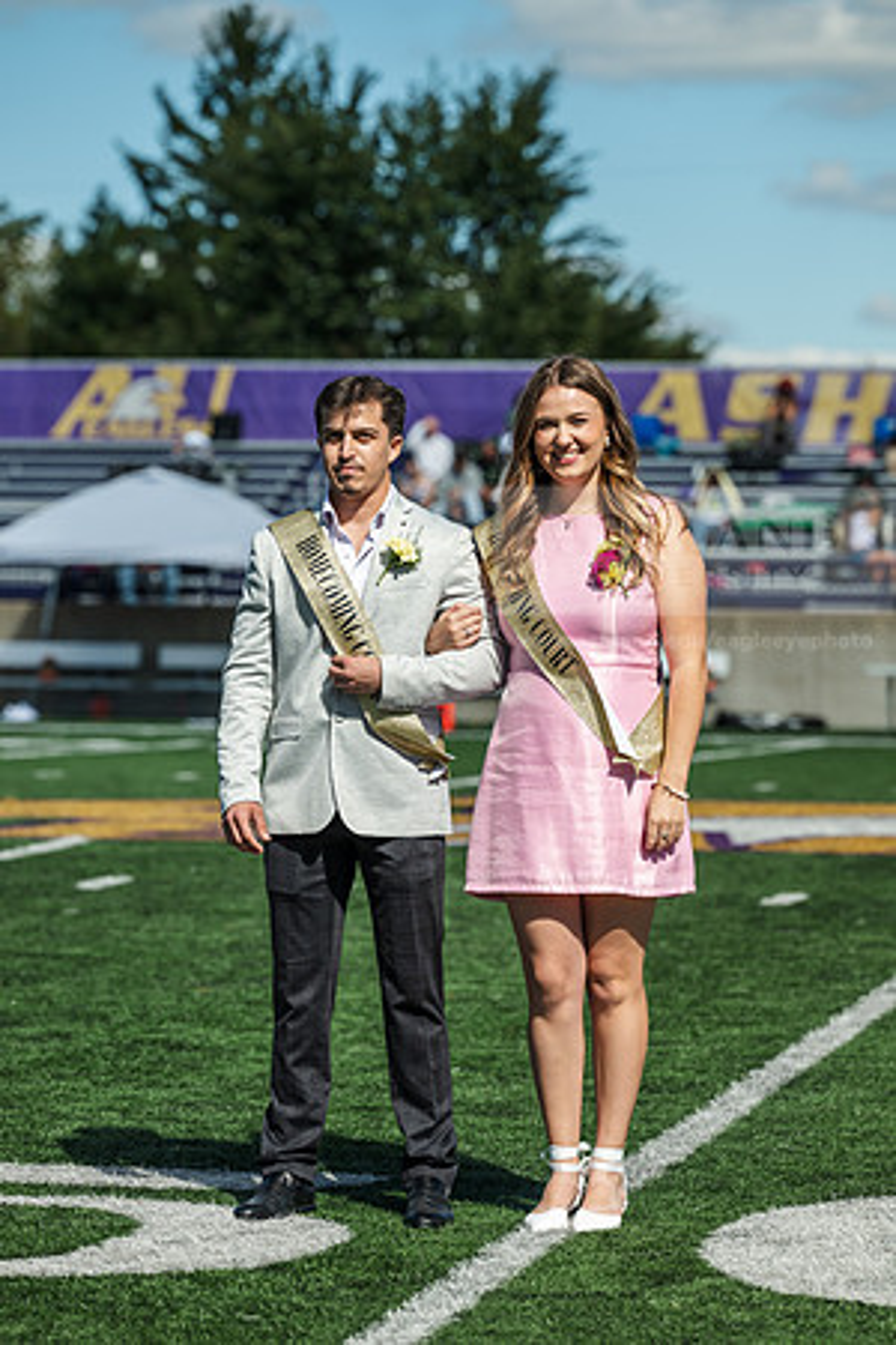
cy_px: 672
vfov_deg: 14.2
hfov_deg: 9.5
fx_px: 5413
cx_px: 448
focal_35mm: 145
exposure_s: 1/1250
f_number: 4.5
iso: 100
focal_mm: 145
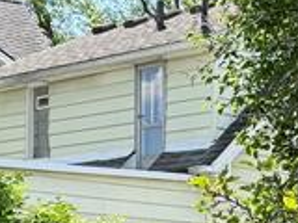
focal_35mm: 154
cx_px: 380
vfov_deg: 9.4
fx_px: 1326
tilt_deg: -0.4
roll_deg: -1.4
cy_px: 333
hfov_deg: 12.5
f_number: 1.78
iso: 100
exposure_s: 1/1585
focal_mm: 6.76
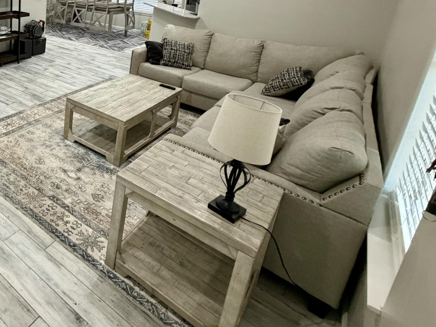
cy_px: 55
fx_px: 328
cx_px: 34
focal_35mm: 26
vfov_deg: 49.3
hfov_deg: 56.8
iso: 320
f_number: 2.2
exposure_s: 1/60
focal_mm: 2.22
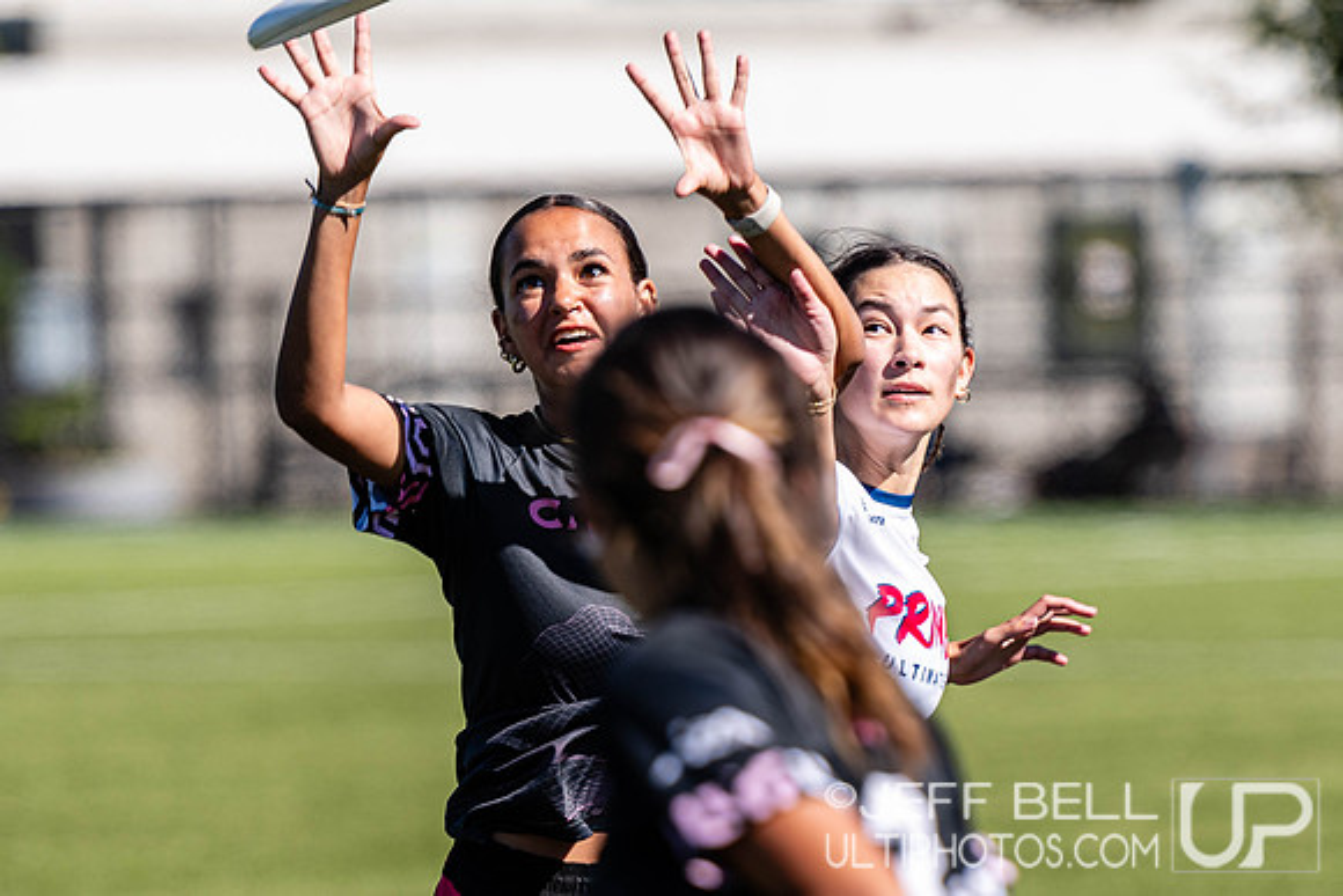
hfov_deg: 4.4
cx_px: 672
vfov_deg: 2.9
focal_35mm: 473
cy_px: 706
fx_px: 17636
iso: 100
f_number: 3.2
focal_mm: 200
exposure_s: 1/1250
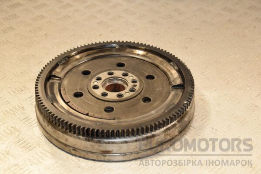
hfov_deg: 28.1
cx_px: 130
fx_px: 522
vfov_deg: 18.9
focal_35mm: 72
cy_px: 87
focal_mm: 48
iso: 800
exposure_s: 1/200
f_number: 5
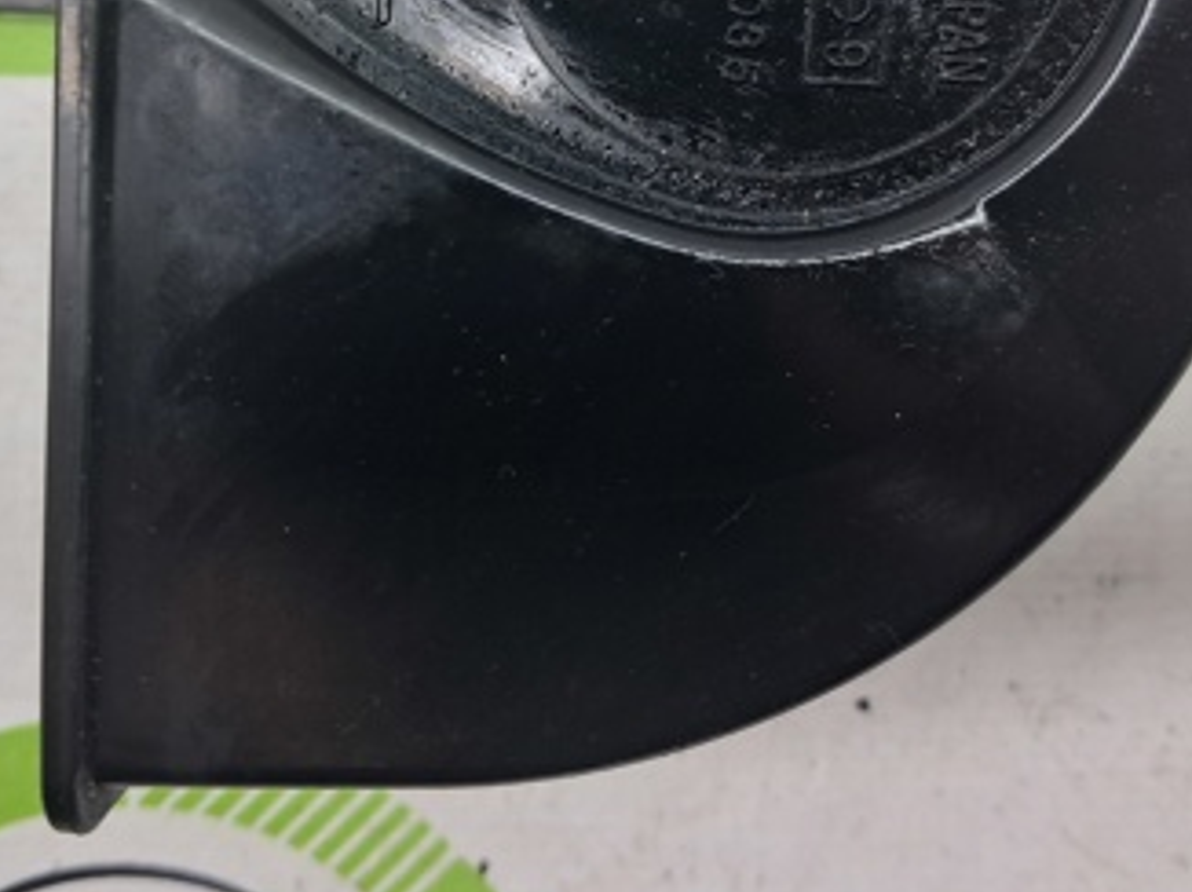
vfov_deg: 26.9
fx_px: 1824
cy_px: 170
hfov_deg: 36.2
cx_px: 570
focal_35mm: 53
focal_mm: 4
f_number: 1.8
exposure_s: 1/50
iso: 50
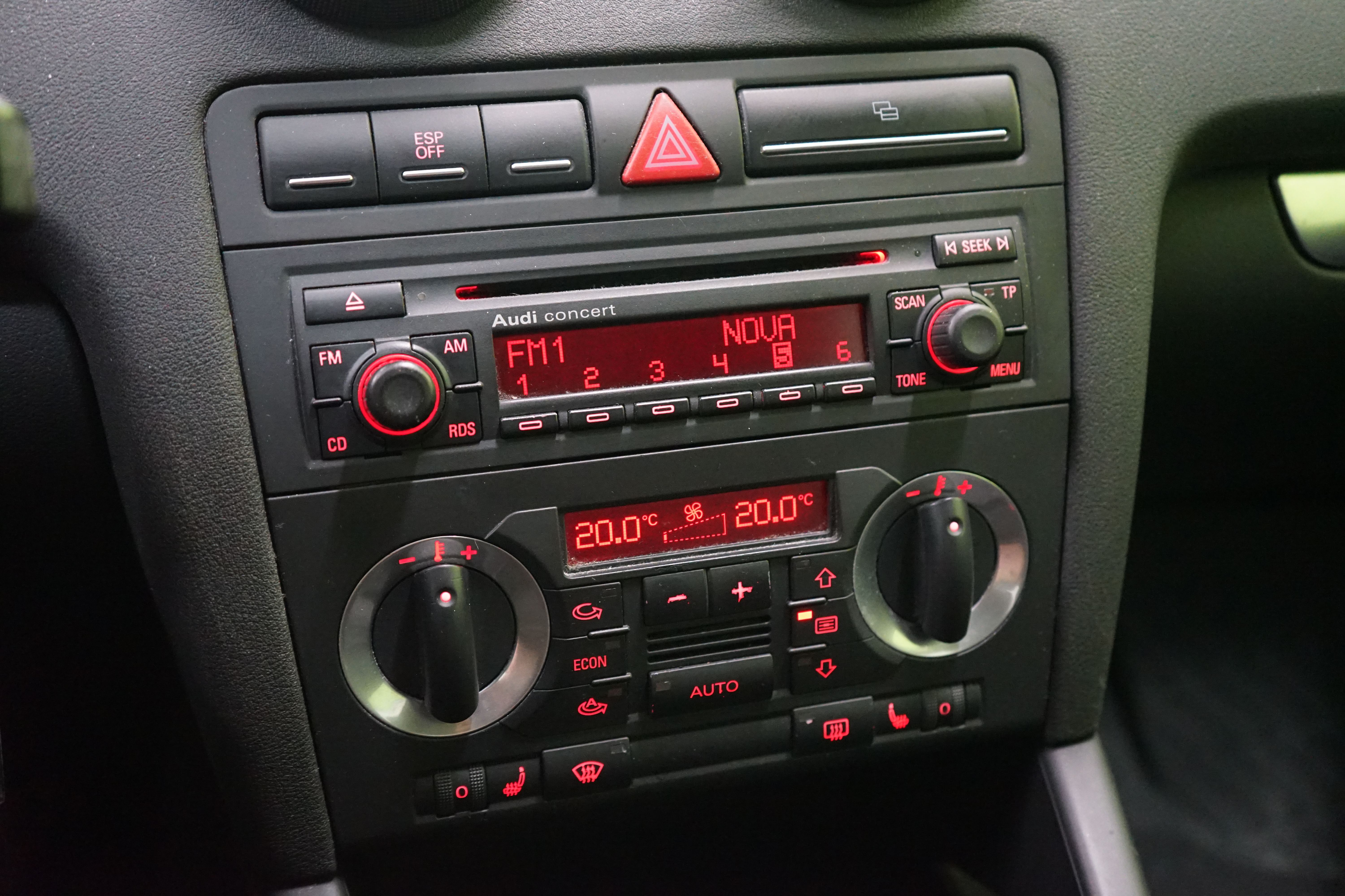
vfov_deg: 35.9
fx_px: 1382
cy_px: 448
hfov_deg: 51.9
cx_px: 672
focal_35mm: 37
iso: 6400
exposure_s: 1/25
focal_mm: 37
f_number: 4
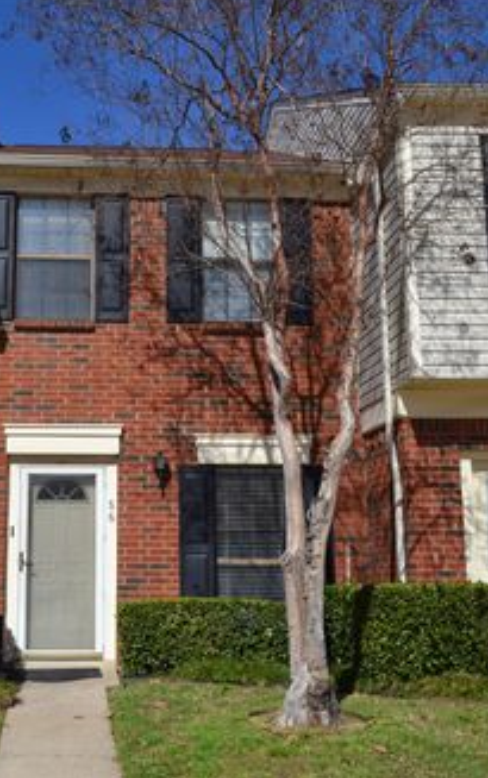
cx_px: 117
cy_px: 389
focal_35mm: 42
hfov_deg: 30.1
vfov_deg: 47.2
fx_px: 892
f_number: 7.1
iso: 400
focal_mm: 18
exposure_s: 1/2000
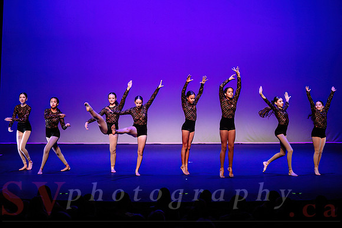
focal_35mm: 87
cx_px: 162
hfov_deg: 23.3
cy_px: 109
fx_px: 828
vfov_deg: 15.7
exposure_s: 1/400
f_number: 2.8
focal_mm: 82
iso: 1600
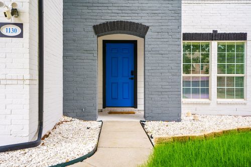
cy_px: 84
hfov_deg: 54.5
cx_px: 126
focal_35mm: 35
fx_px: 244
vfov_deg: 37.8
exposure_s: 1/80
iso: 250
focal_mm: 35
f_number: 5.6
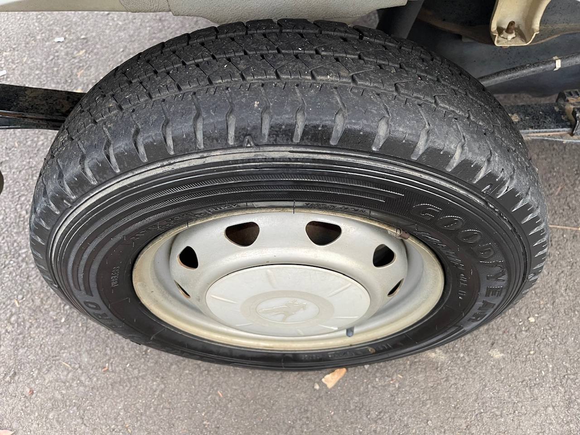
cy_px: 218
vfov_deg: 54.9
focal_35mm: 25
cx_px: 290
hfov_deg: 69.4
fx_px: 419
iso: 125
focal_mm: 5.1
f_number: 1.6
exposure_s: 1/95
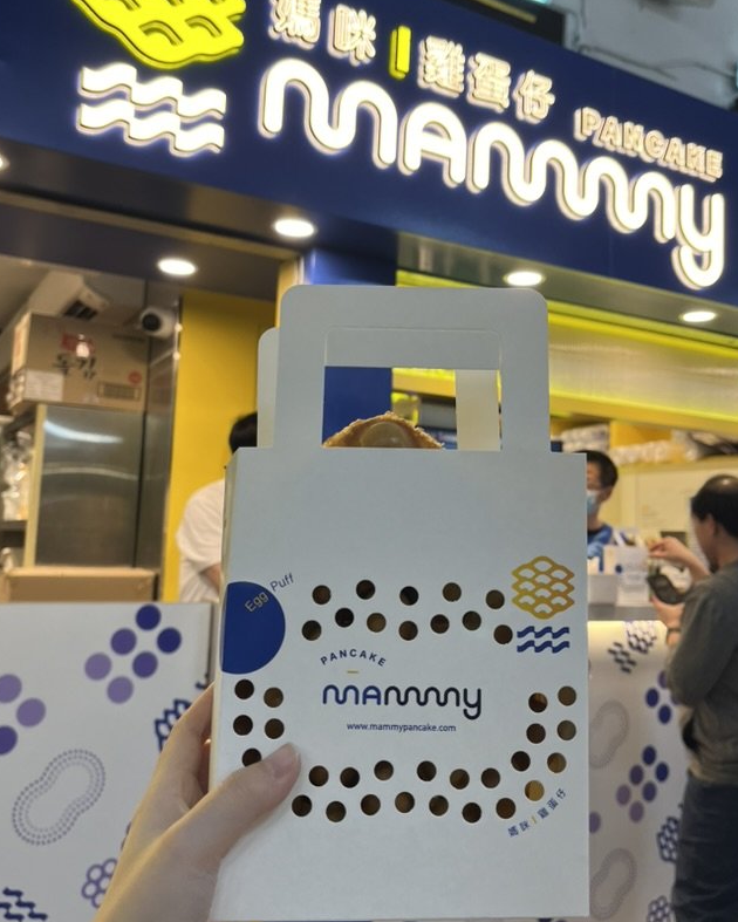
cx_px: 385
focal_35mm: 33
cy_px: 425
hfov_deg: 44.5
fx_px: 901
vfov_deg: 54.2
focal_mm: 5.1
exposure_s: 1/100
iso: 64
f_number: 1.6
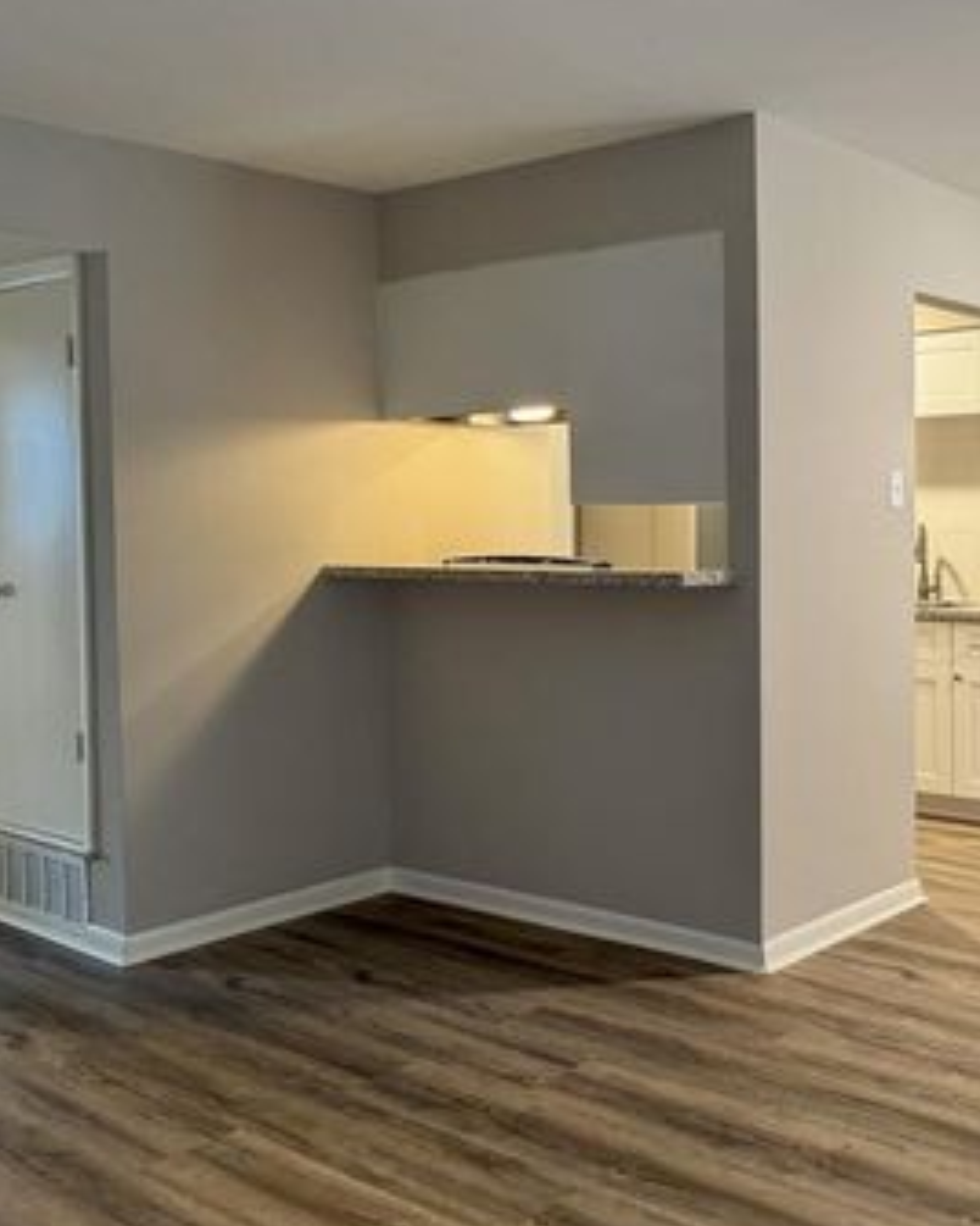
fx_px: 1269
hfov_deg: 40.4
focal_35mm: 35
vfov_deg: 51.5
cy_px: 664
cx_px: 790
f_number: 1.8
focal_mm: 6.86
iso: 320
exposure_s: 1/60
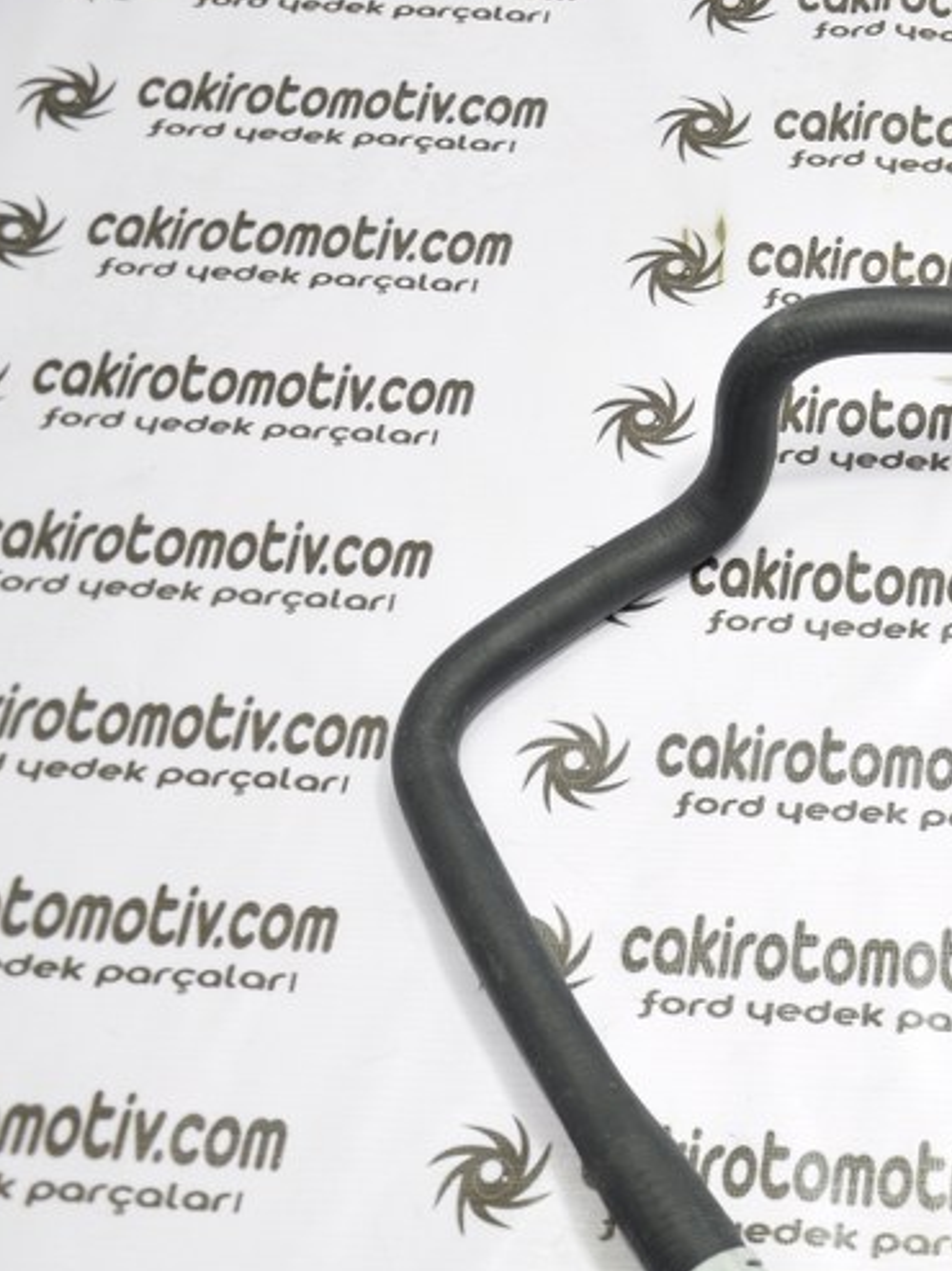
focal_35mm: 63
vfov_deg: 30.7
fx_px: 2312
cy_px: 731
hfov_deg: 21.5
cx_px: 1150
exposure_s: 1/15
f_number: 4
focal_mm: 24
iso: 200
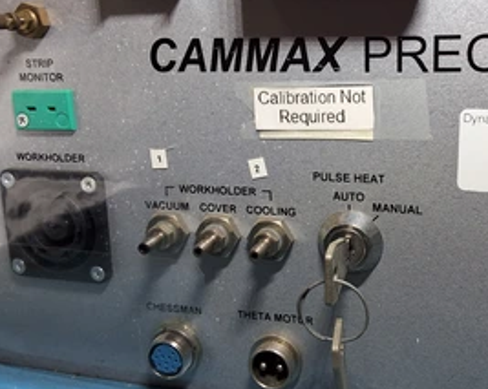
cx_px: 336
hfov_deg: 44.0
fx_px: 592
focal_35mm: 41
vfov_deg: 36.1
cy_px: 137
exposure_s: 1/60
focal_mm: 2.91
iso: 50
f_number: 1.9
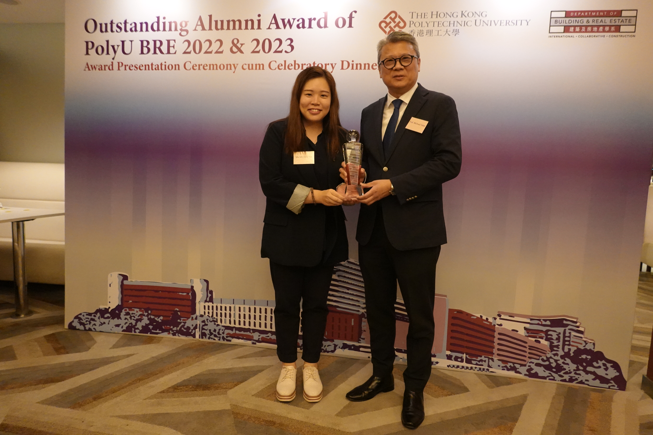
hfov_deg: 73.7
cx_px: 326
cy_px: 218
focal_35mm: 24
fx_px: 435
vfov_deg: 53.1
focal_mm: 9
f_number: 2.8
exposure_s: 1/60
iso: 2000
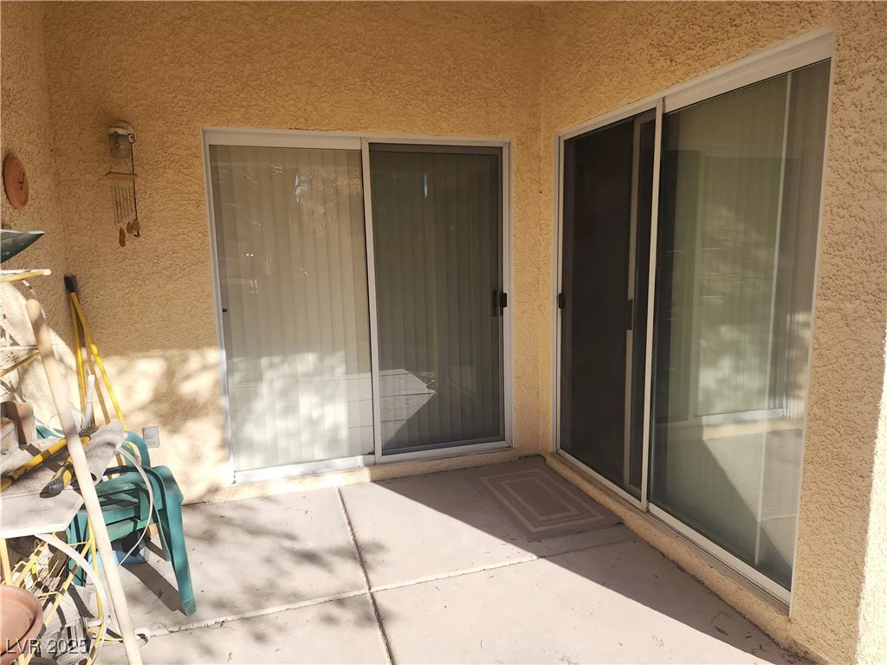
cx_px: 444
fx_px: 589
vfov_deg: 58.9
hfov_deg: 73.9
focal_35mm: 23
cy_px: 332
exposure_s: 1/681
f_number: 1.8
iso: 12
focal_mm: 6.4
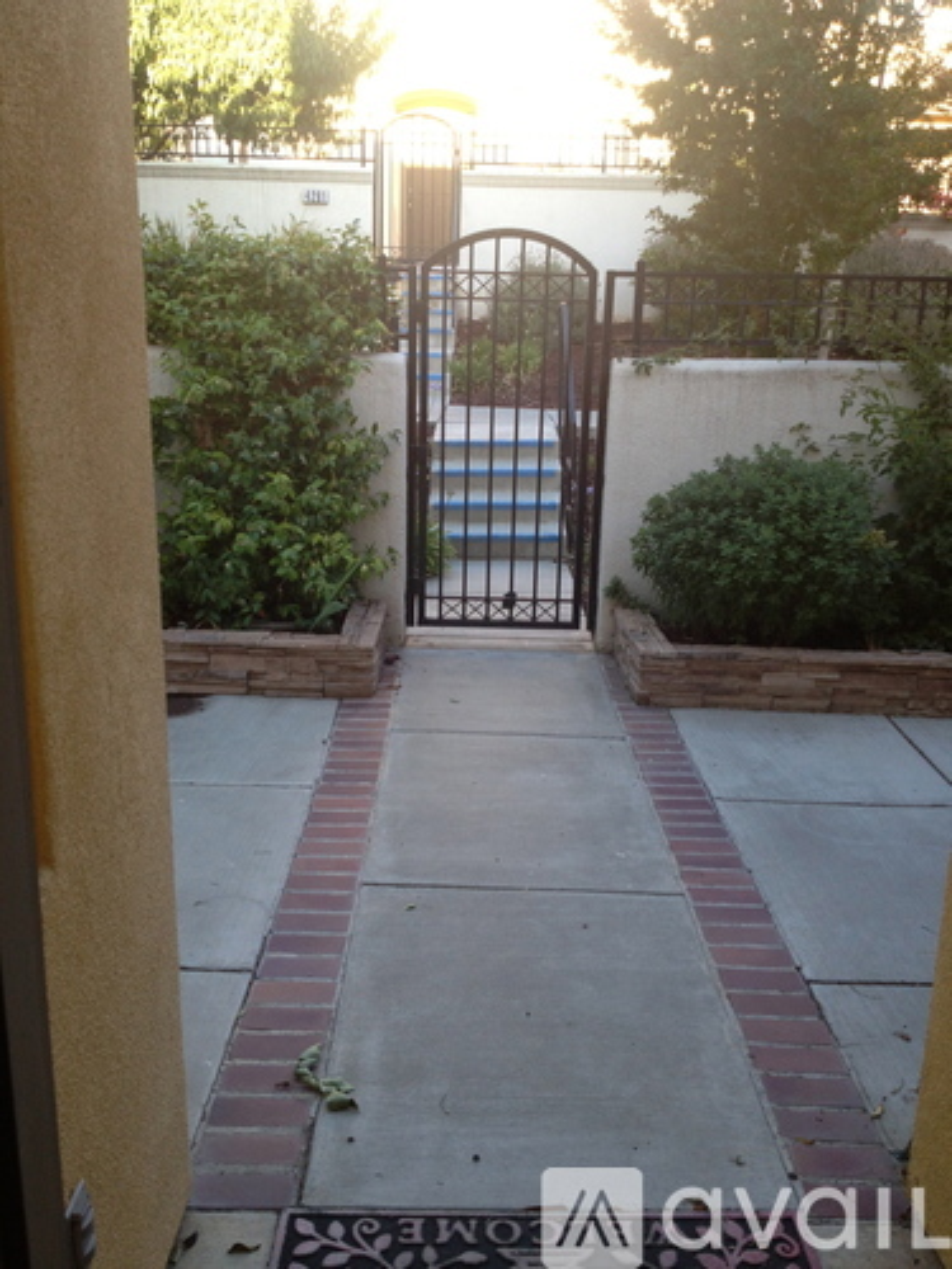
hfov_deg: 40.7
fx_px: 1283
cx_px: 476
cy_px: 634
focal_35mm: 35
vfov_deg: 52.6
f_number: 2.4
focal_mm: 4.28
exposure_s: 1/120
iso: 80
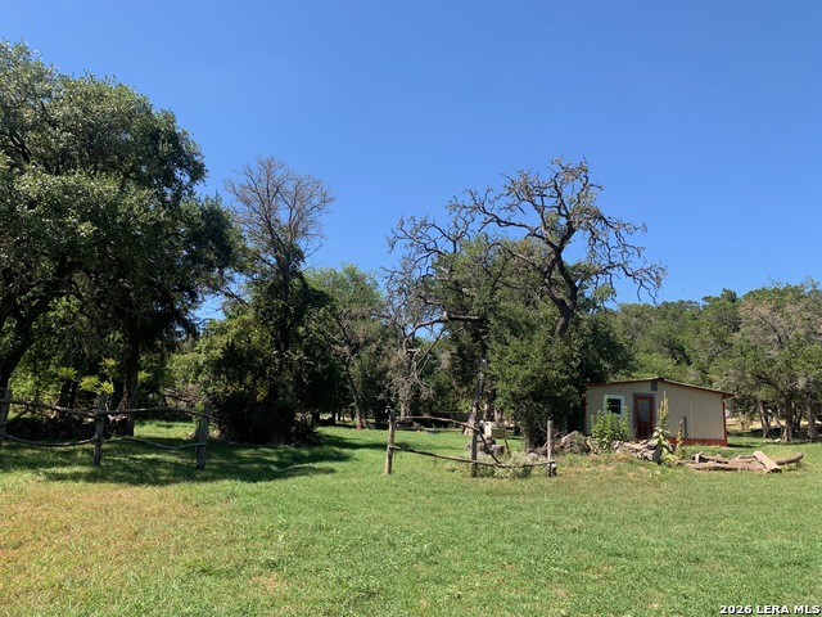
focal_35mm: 26
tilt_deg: +12.9
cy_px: 308
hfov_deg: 67.3
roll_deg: -3.5
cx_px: 411
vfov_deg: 53.1
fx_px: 617
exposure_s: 1/1001
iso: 25
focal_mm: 4.25
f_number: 1.8
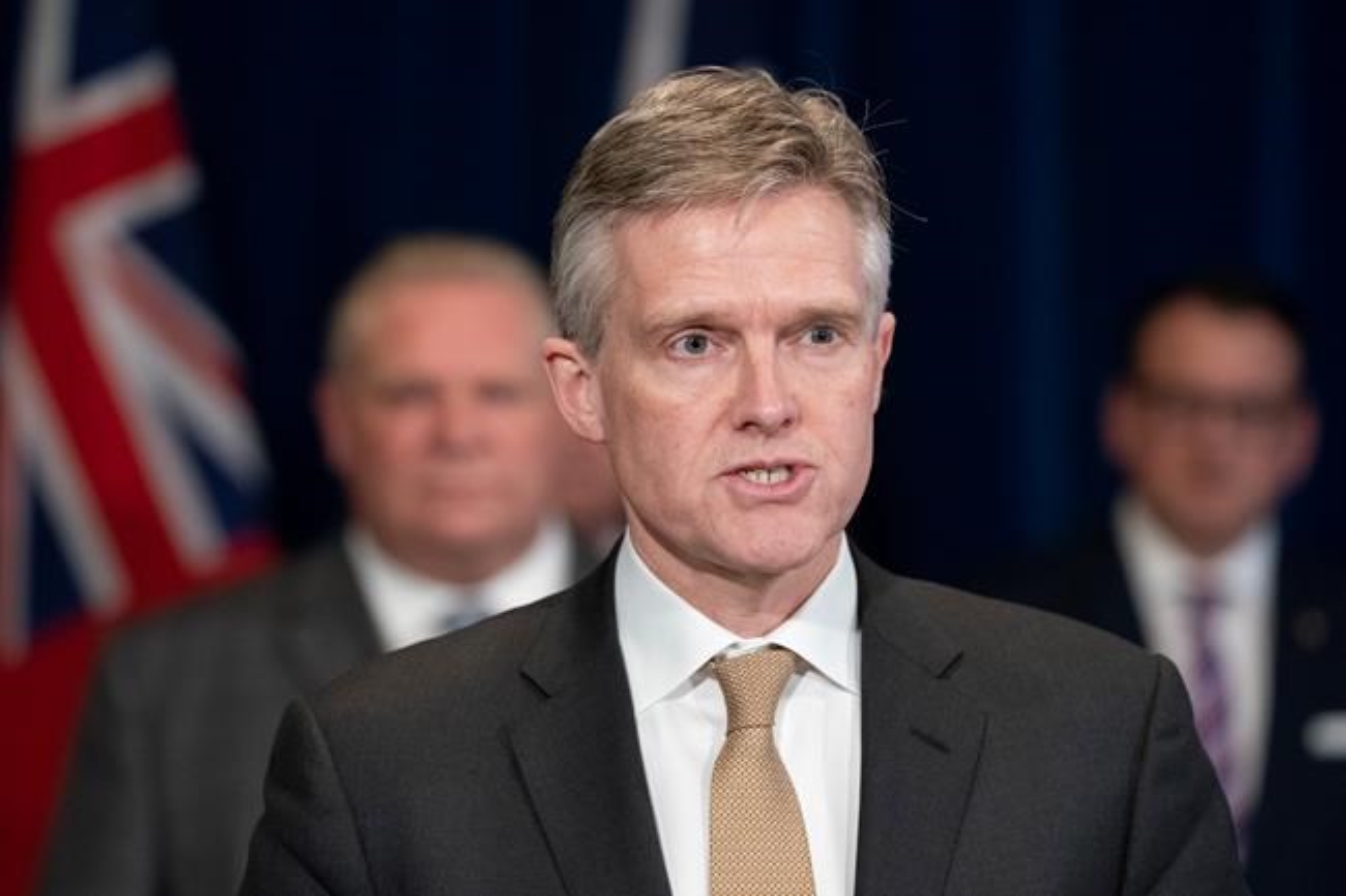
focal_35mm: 200
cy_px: 448
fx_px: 7475
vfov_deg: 6.9
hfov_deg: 10.3
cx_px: 673
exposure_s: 1/250
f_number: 4.5
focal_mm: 200
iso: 8000
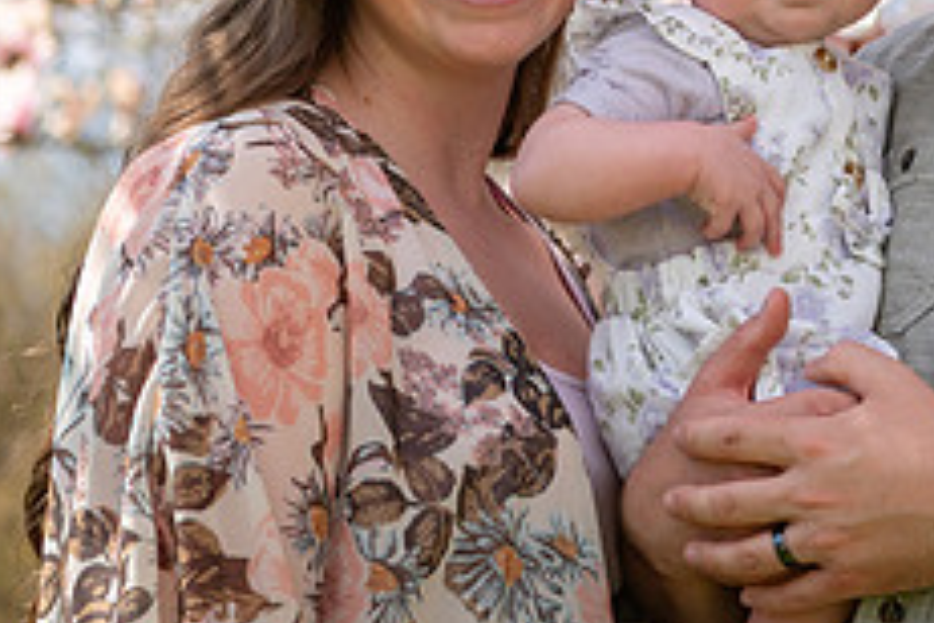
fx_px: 4955
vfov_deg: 7.1
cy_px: -120
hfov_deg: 10.7
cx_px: 711
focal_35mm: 191
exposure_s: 1/6400
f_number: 2.8
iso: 400
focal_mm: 70
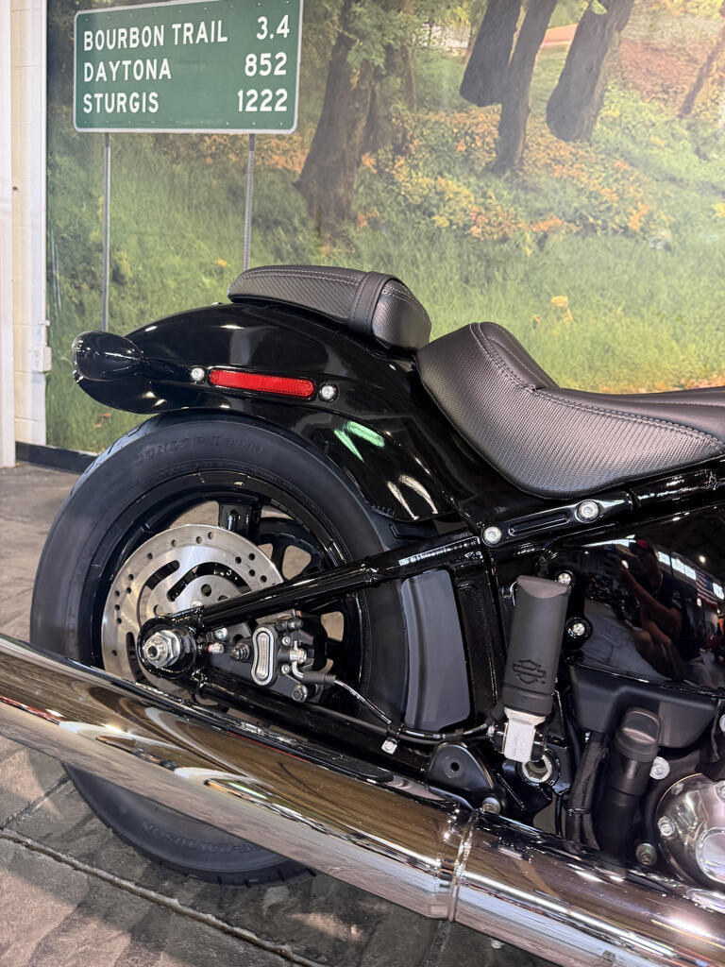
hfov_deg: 56.8
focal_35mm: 24
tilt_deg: -13.4
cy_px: 484
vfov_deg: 71.6
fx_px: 670
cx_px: 362
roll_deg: -6.0
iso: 250
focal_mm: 6.76
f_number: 1.78
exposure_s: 1/60
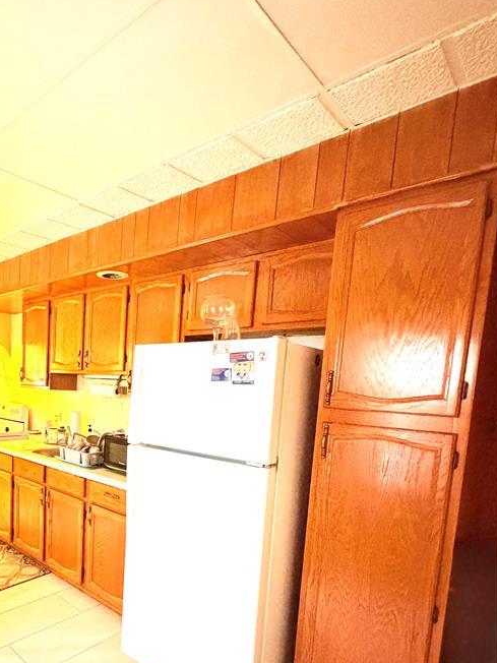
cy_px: 427
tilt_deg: -5.9
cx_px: 112
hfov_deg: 57.3
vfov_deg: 74.6
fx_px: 421
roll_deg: -2.4
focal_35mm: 22
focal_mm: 2.22
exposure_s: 1/40
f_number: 2.2
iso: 1000
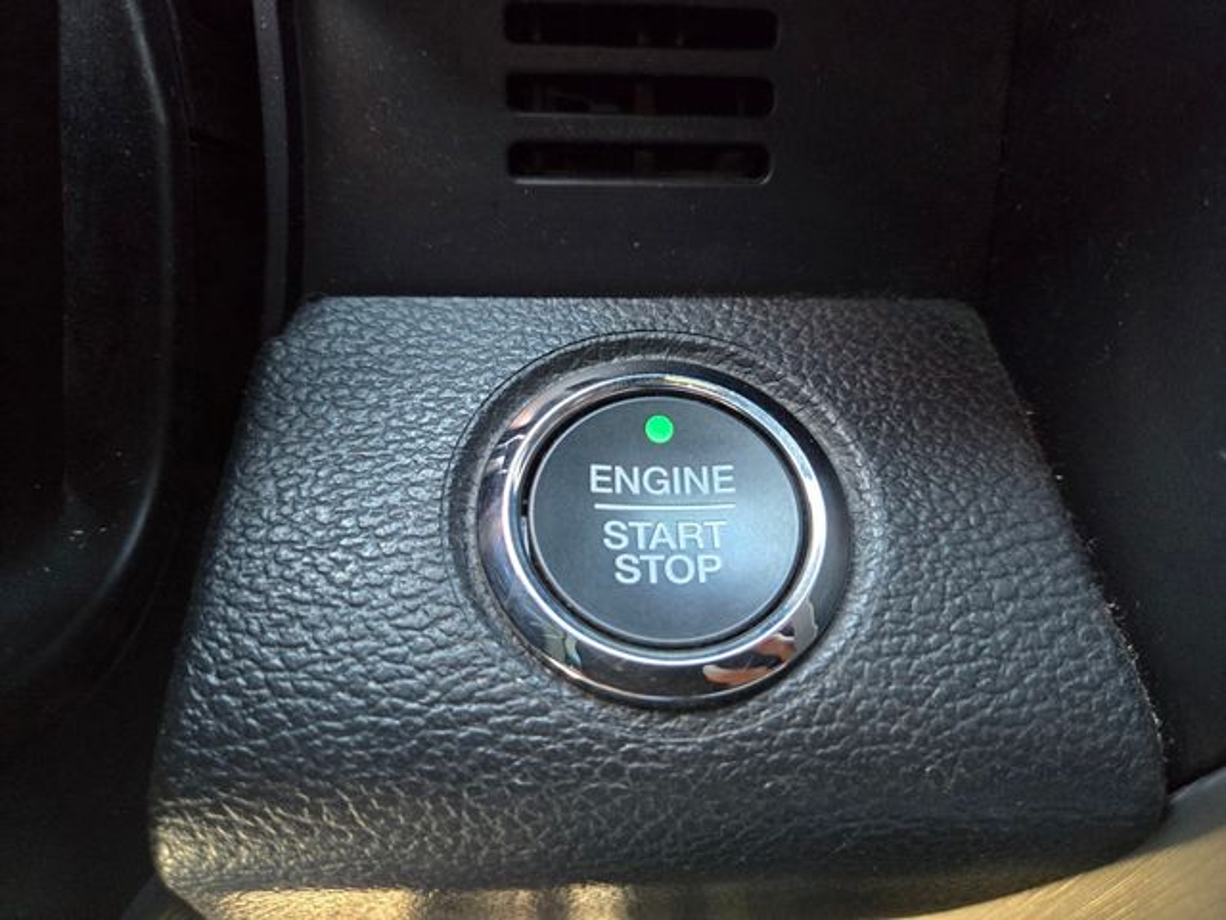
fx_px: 815
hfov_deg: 73.9
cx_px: 613
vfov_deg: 58.9
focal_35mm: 23
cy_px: 460
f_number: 1.8
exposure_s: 1/100
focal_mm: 5.4
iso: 1250
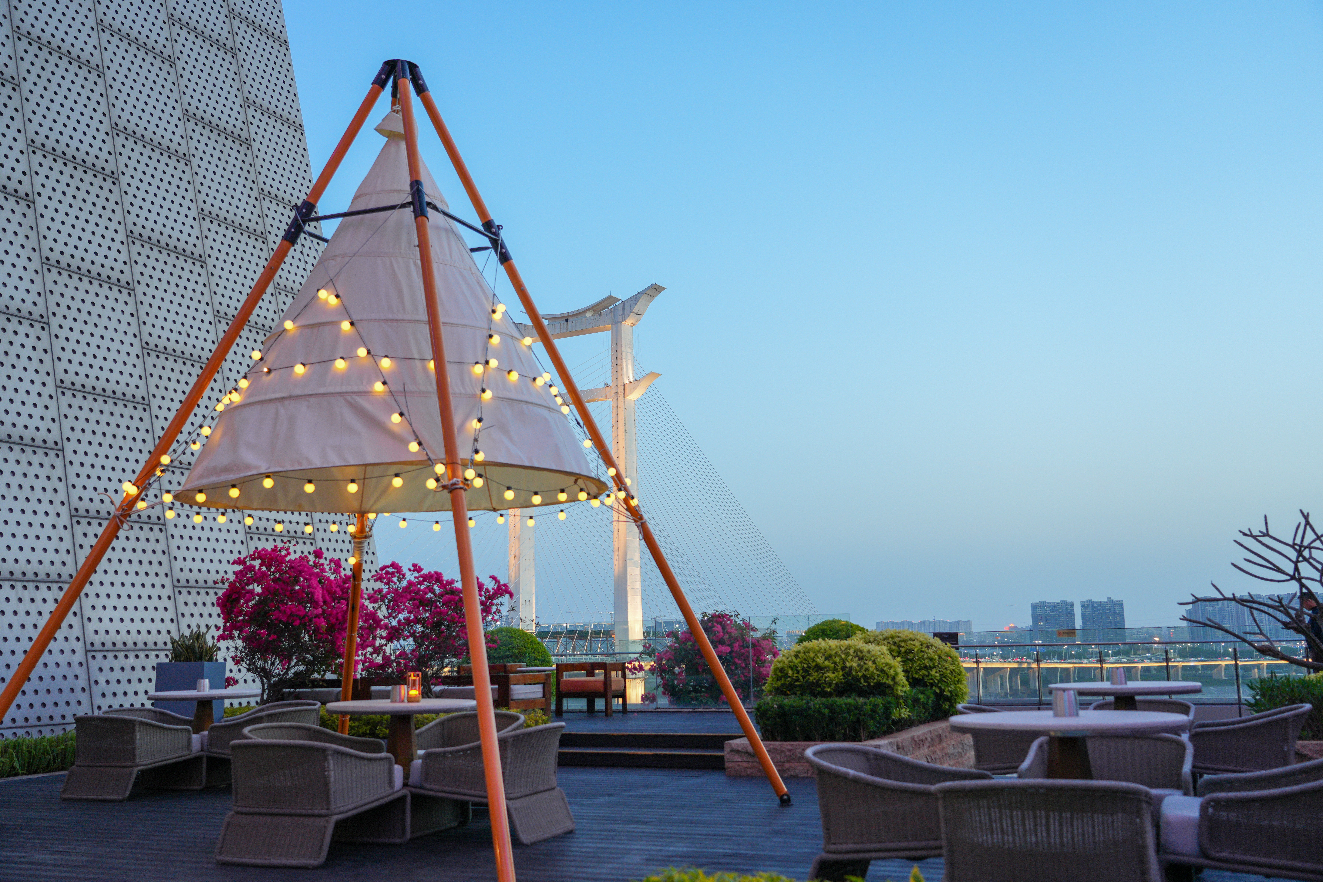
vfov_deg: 37.9
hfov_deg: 54.4
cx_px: 662
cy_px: 441
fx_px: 1286
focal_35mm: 35
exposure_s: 1/40
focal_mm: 35
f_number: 4
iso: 800
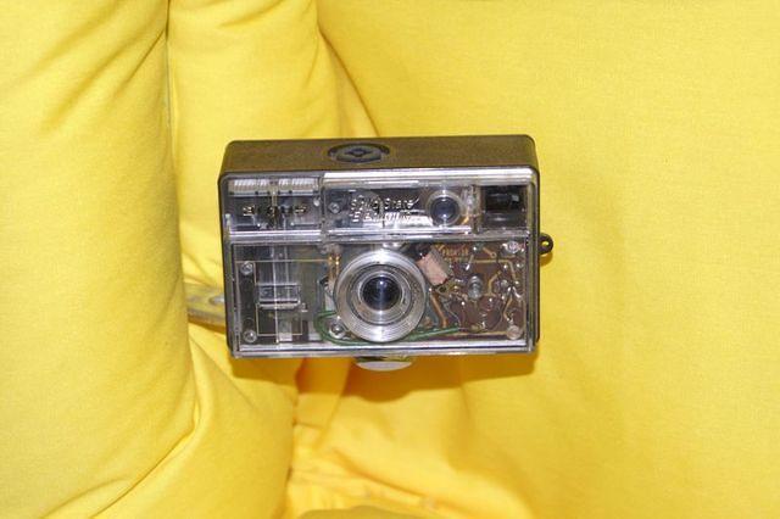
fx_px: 2274
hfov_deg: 19.5
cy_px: 260
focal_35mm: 105
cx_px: 390
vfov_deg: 13.0
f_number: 5.6
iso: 400
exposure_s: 1/125
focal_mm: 70
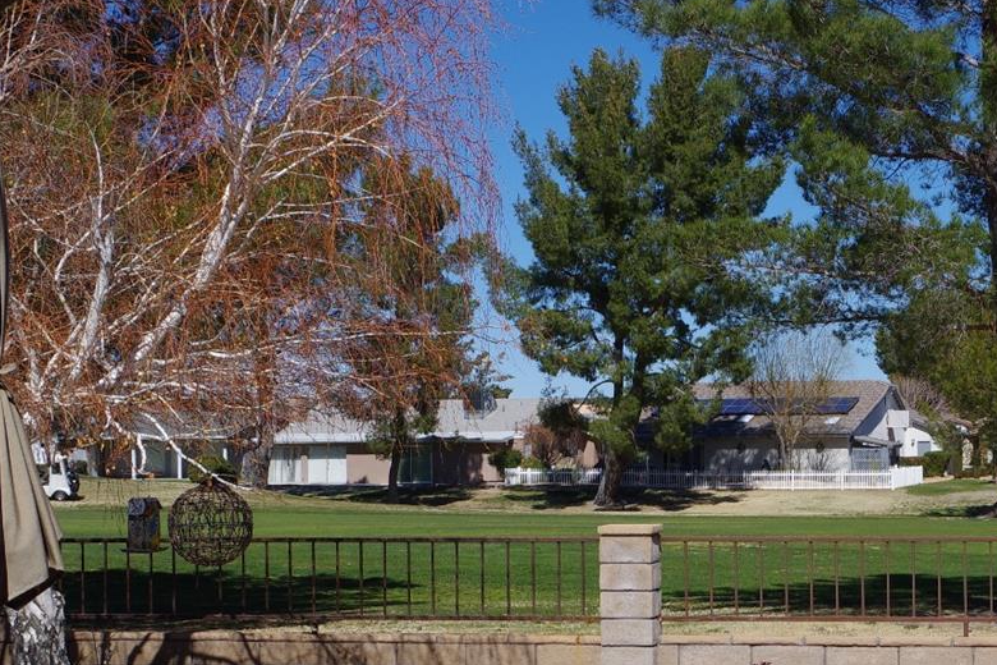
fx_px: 2077
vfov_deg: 18.1
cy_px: 509
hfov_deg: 26.5
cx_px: 784
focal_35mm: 75
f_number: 11
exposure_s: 1/160
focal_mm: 26.25
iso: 100
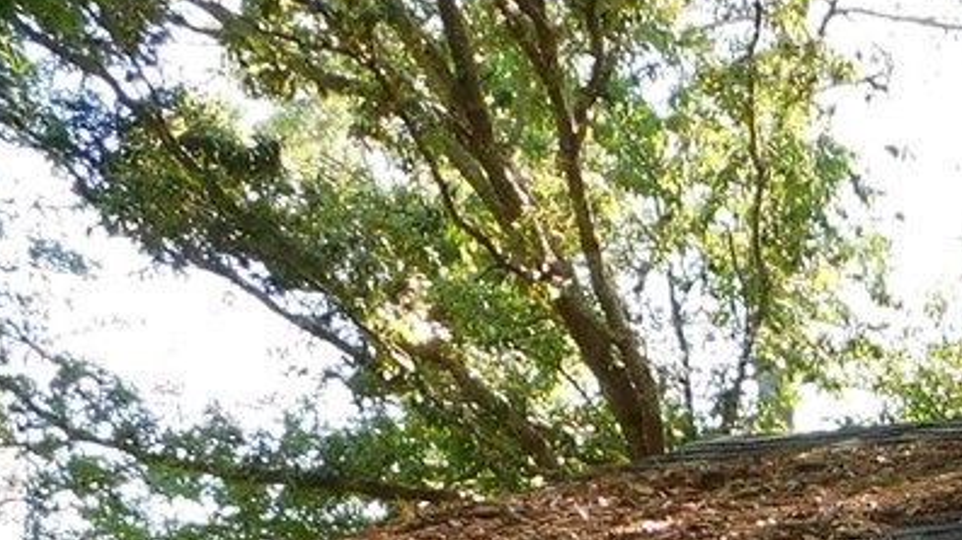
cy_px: 1068
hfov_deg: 19.3
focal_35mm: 101
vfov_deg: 10.9
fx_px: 2575
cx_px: 1292
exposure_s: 1/160
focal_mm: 4
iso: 125
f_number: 3
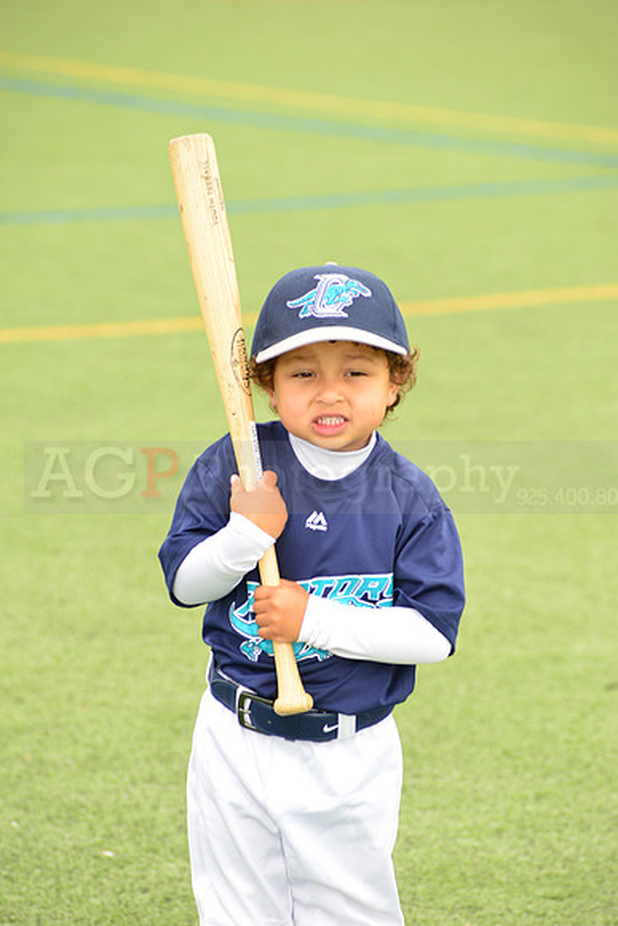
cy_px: 463
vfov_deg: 11.1
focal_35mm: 185
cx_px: 309
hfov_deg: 7.4
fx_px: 4761
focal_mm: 185
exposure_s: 1/200
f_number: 8
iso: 250
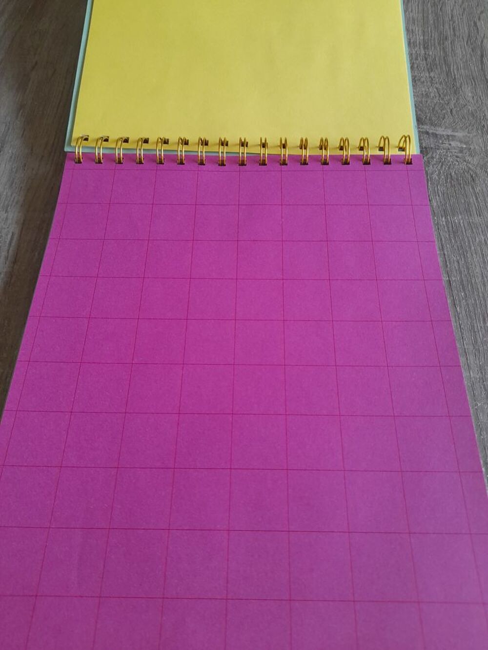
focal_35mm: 25
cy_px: 325
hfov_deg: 54.9
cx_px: 244
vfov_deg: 69.4
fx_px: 470
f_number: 2
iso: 160
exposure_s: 1/50
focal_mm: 4.6
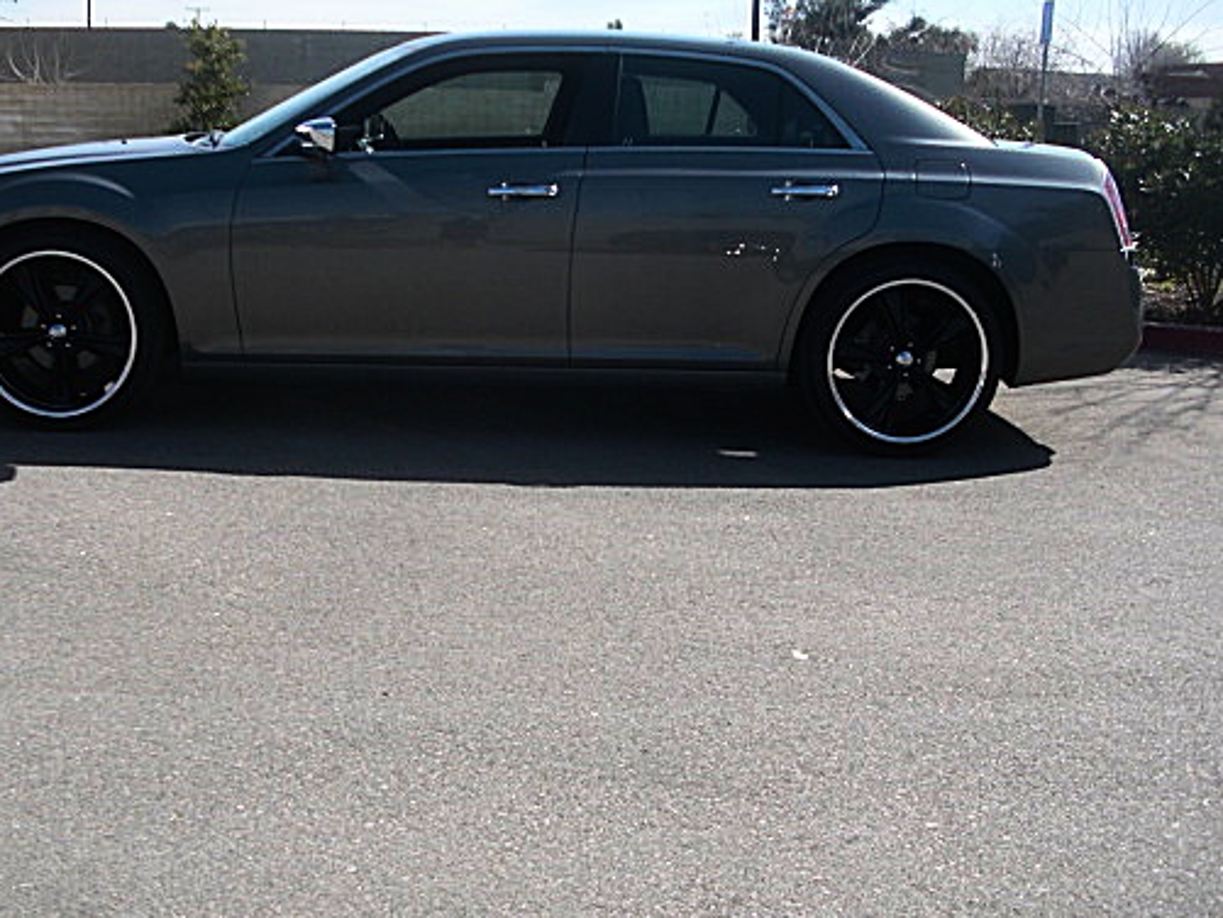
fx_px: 1626
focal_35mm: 46
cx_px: 525
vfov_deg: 31.5
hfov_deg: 41.1
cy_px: 447
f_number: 2.8
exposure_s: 1/800
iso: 50
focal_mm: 6.3
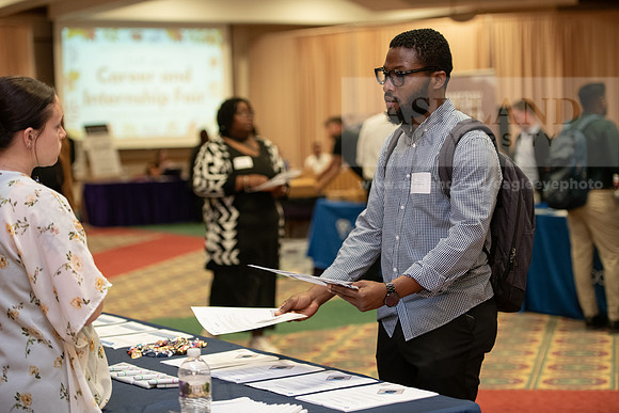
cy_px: 206
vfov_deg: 17.5
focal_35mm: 78
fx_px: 1341
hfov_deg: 26.0
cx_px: 310
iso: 1600
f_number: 2.8
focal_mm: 78
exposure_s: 1/200
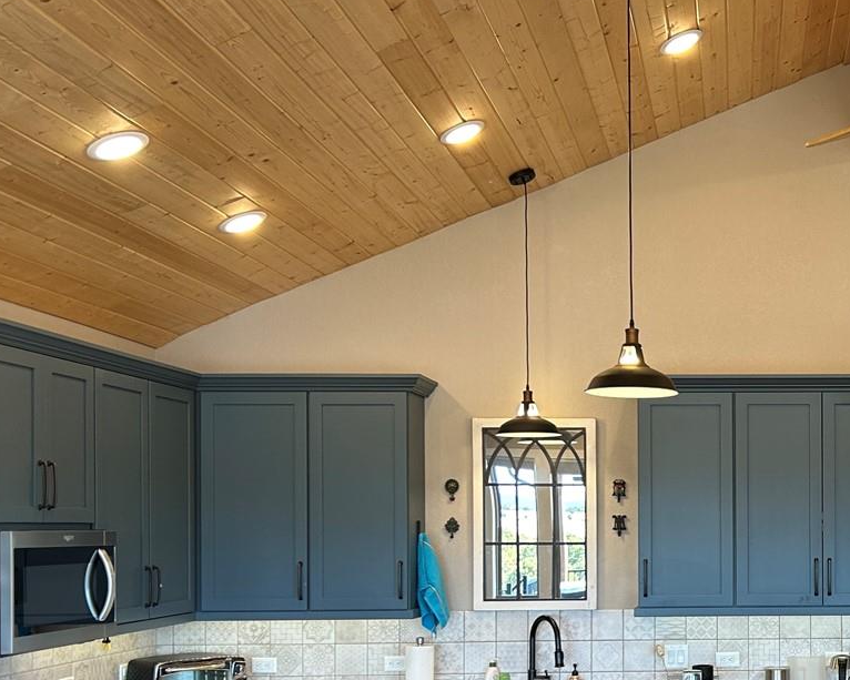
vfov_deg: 28.1
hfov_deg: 33.5
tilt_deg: -0.4
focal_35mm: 53
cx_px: 768
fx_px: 1333
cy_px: 529
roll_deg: +0.9
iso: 80
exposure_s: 1/120
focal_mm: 5.7
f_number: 1.5
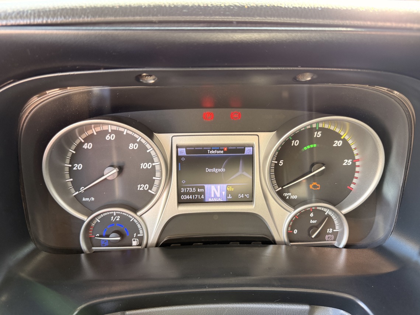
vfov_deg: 56.8
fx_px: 291
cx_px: 210
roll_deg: -1.6
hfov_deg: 71.6
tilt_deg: -33.1
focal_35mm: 24
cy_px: 158
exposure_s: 1/84
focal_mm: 6.76
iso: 200
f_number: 1.78
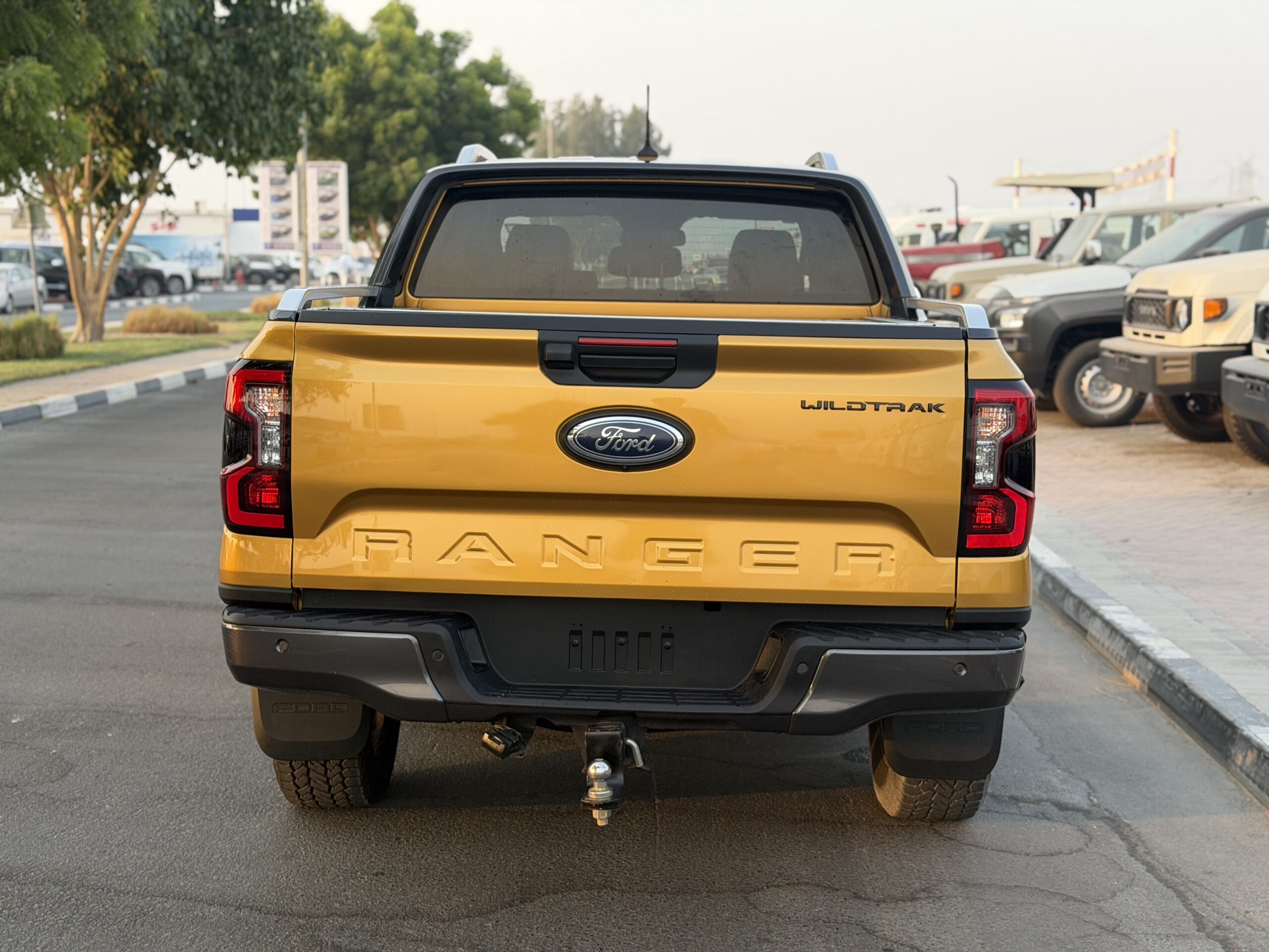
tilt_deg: -7.1
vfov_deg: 30.3
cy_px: 476
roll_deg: +0.2
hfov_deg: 39.7
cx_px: 634
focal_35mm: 48
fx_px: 1760
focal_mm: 6.76
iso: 64
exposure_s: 1/409
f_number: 1.78
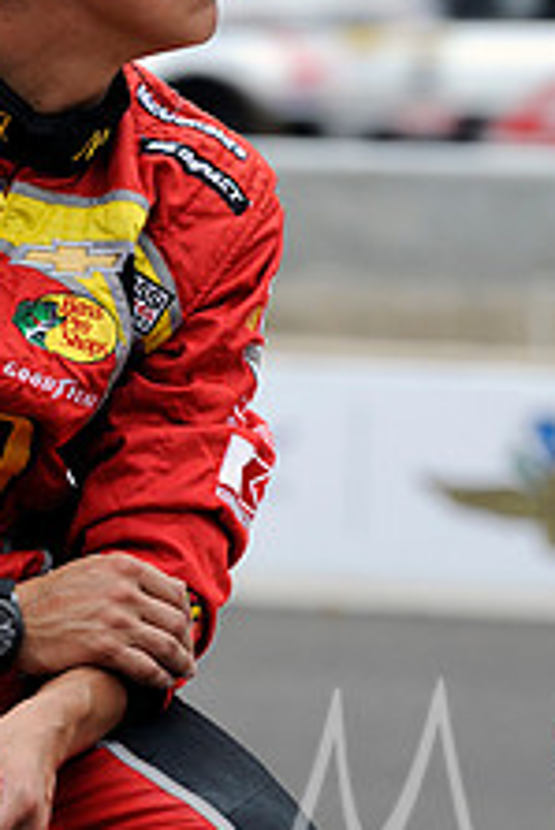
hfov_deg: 3.4
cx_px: 184
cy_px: 424
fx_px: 9304
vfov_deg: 5.1
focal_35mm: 403
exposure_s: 1/800
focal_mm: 200
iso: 500
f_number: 5.6
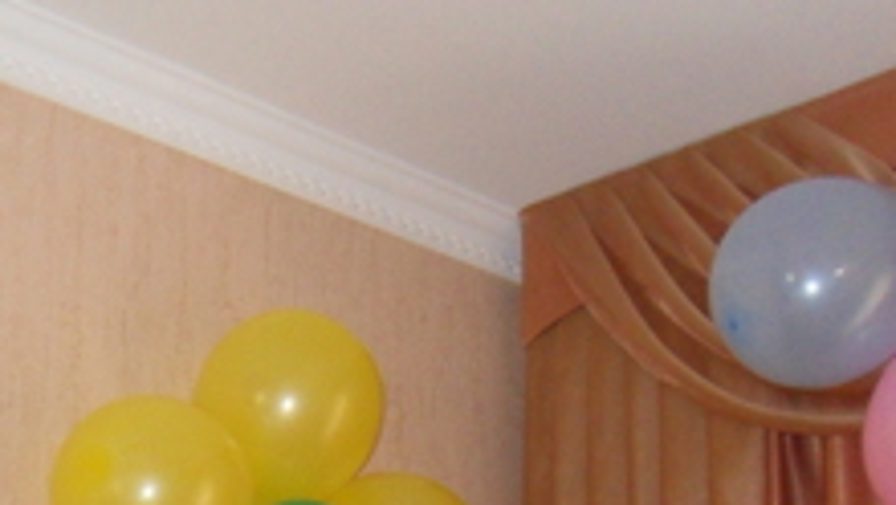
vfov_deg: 14.9
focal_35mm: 78
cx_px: 236
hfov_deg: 26.8
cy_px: 639
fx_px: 1854
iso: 400
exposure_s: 1/45
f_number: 3.5
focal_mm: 6.3
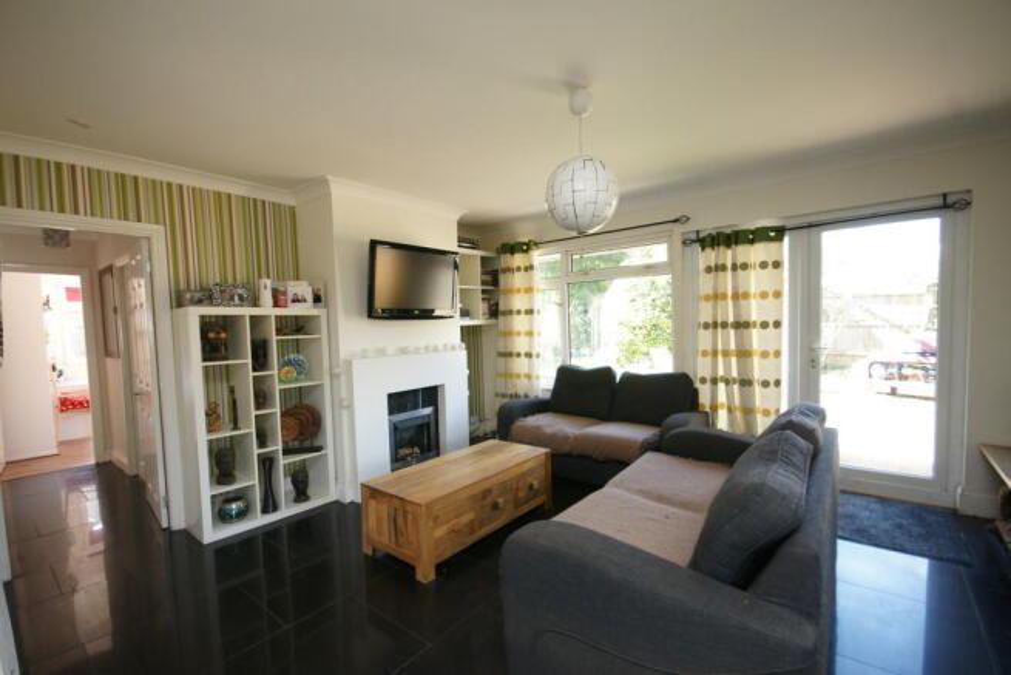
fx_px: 421
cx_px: 506
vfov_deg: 77.4
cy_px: 338
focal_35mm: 15
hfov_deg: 100.4
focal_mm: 10
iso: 800
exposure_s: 1/60
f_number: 5.6
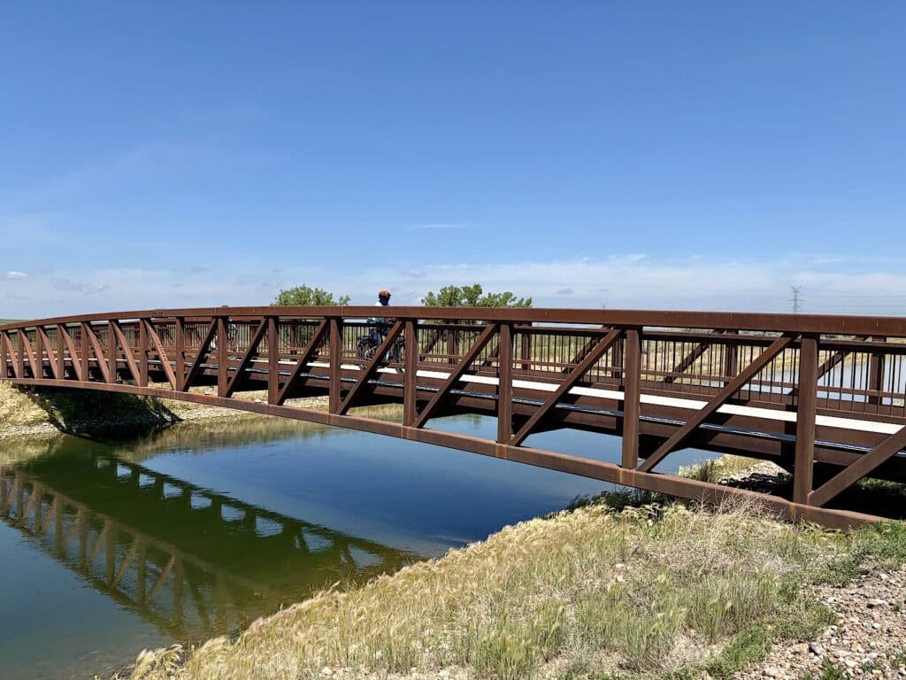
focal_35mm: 26
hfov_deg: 67.3
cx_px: 453
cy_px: 340
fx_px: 680
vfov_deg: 53.1
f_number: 1.6
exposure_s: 1/4065
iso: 50
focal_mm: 5.96
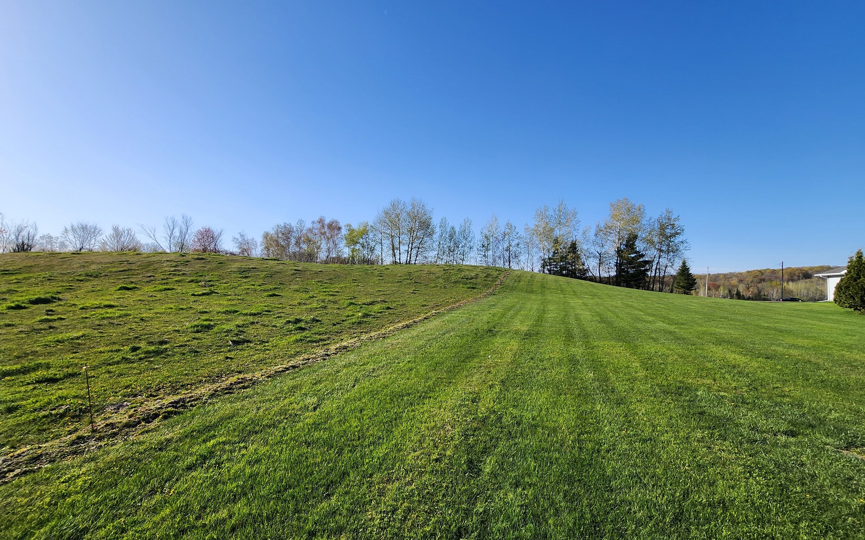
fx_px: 330
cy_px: 284
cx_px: 433
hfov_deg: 105.3
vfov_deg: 78.6
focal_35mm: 14
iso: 32
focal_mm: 1.7
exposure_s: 1/1084
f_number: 2.2
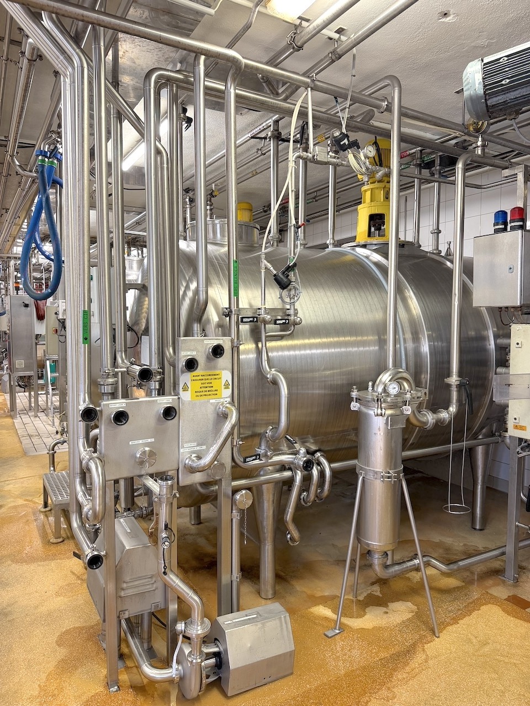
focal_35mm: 24
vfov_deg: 71.6
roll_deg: -0.5
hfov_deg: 56.8
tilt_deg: -4.4
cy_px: 353
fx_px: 490
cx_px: 265
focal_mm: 6.76
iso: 125
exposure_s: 1/50
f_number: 1.78
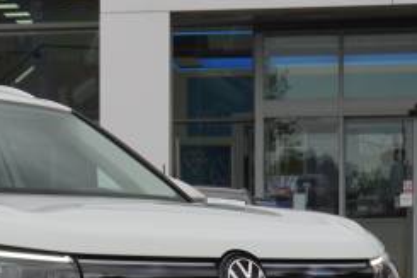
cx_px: -37
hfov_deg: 12.0
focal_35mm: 168
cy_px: 305
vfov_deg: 8.1
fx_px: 1948
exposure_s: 1/100
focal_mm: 43
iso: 100
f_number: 6.3
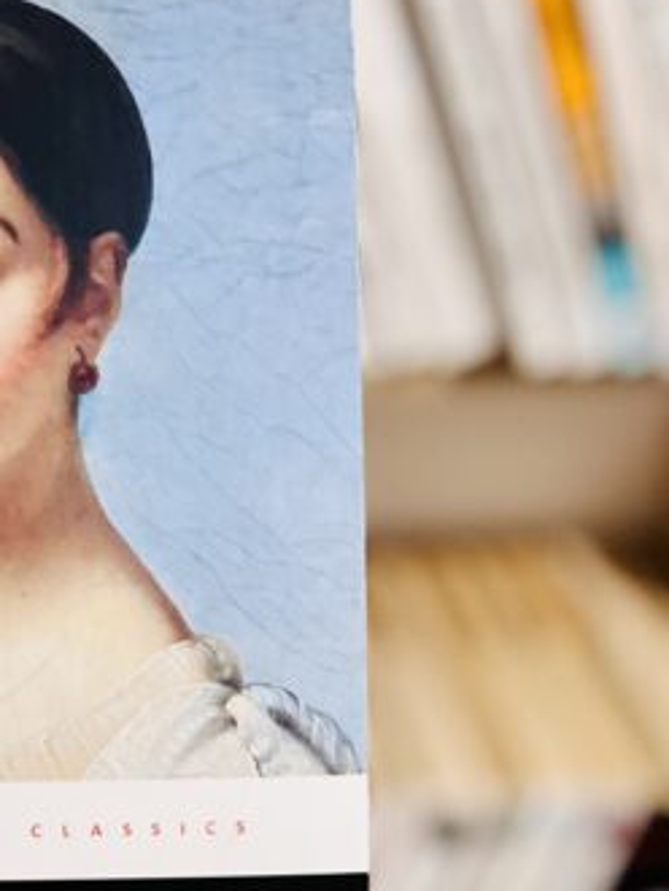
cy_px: 481
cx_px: -97
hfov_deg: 21.9
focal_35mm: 63
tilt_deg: -26.0
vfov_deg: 30.7
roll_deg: +2.5
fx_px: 1621
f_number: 1.5
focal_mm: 5.7
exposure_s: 1/40
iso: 500
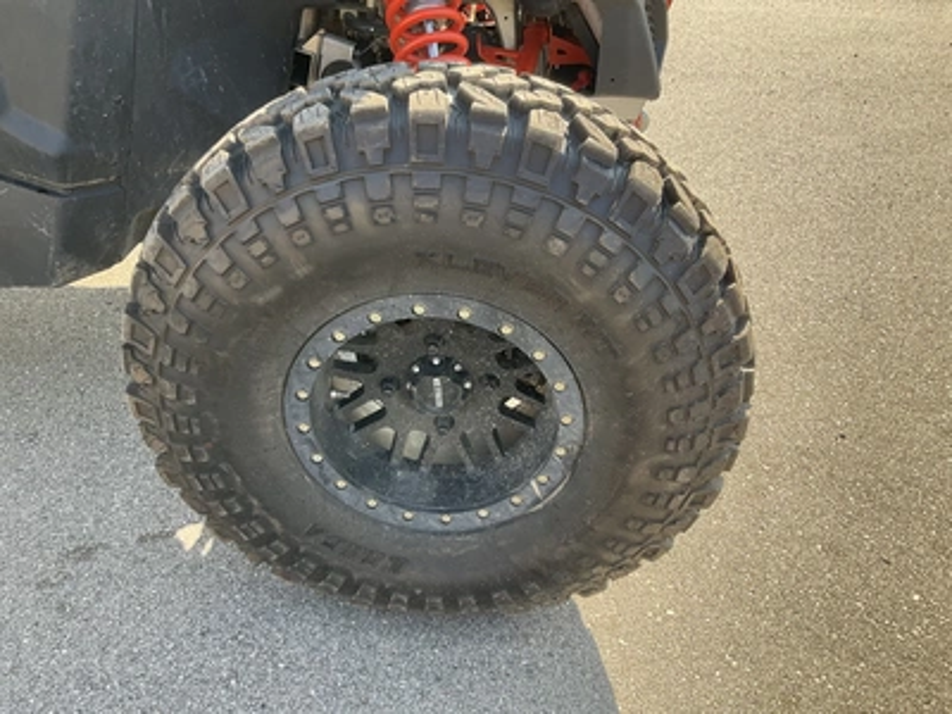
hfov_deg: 61.7
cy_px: 357
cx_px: 476
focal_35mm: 29
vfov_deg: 48.2
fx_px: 798
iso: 25
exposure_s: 1/292
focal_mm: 3
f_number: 1.8
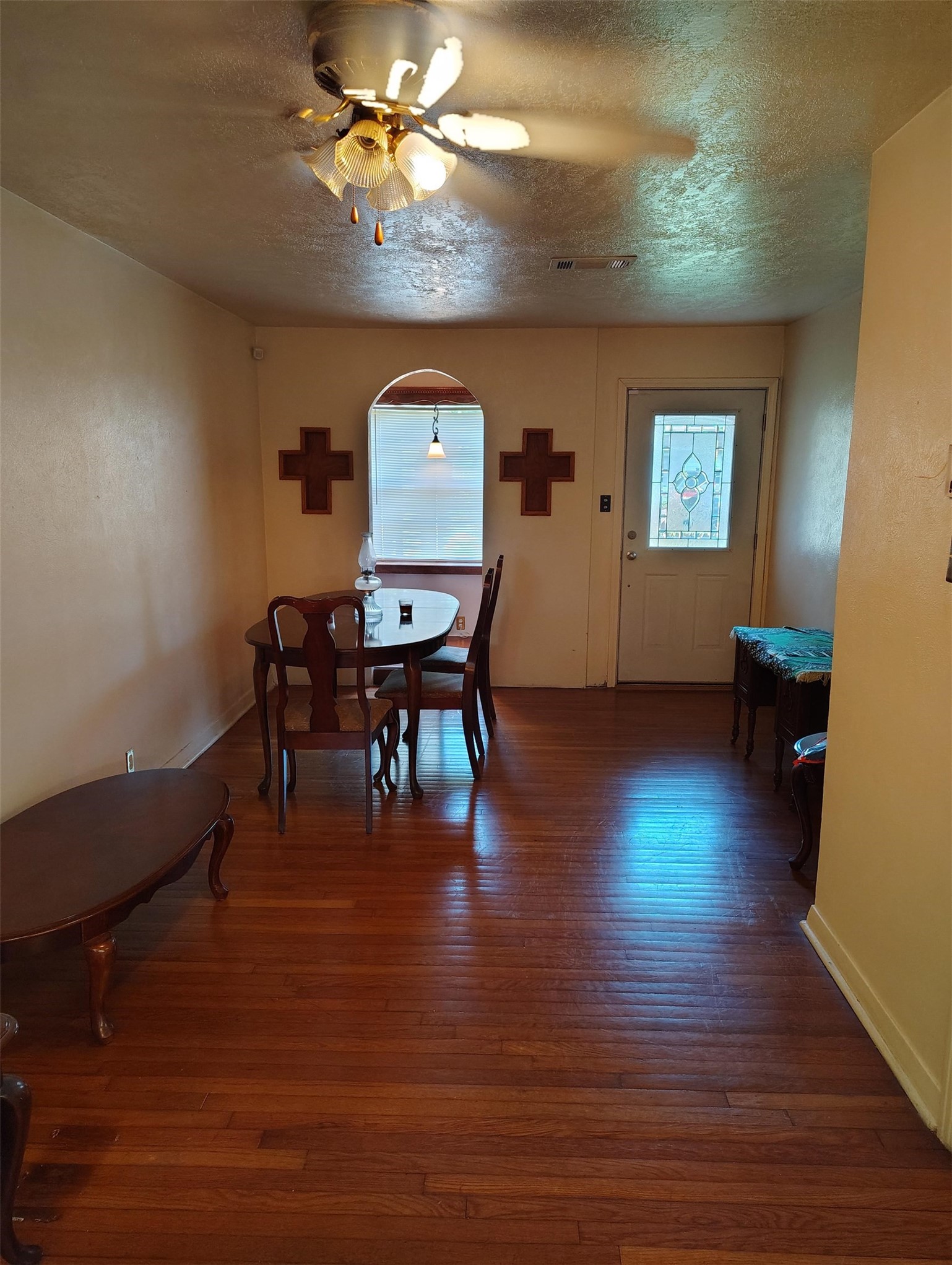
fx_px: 878
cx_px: 476
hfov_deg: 56.9
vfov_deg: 71.5
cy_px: 632
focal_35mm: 24
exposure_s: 1/30
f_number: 1.8
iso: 1731
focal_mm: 5.56
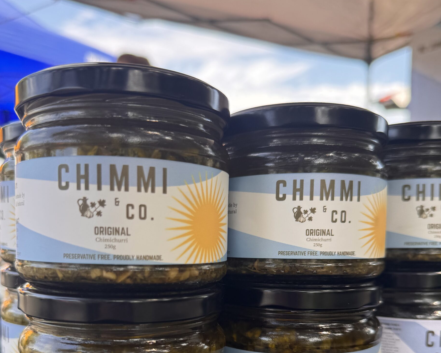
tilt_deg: -10.0
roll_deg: +2.8
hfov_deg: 54.2
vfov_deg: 42.5
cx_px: 208
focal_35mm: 33
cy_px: 283
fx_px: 431
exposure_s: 1/368
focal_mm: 6.76
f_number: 1.78
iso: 80
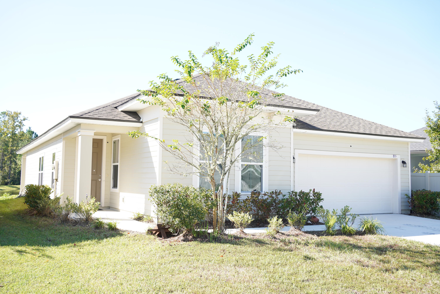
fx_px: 428
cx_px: 220
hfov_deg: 54.4
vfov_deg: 37.9
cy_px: 147
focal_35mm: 35
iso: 100
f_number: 7.1
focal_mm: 35
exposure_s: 1/60
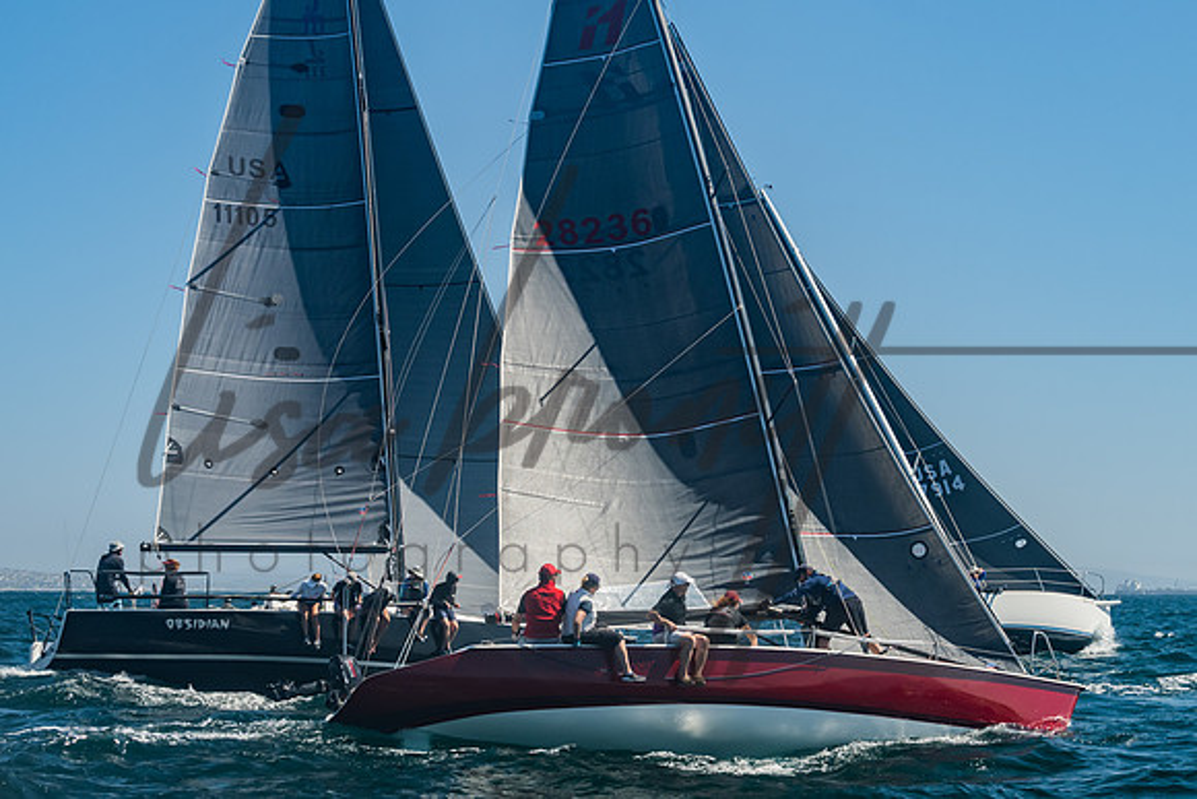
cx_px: 752
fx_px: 2864
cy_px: 416
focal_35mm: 86
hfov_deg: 23.5
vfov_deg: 15.9
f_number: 6.3
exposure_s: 1/640
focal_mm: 48
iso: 160
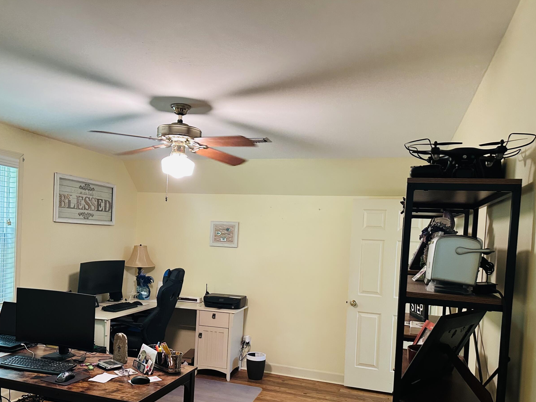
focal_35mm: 30
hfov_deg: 59.8
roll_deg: -3.1
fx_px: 465
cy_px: 249
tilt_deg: -0.9
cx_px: 236
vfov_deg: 46.4
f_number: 1.78
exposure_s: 1/60
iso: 400
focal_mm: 6.86
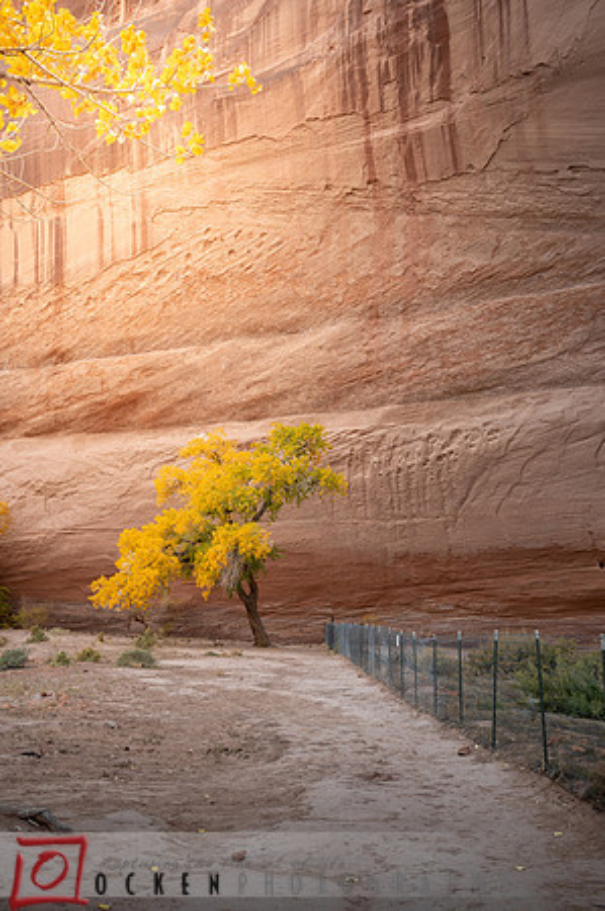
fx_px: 1086
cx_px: 302
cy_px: 456
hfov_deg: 31.1
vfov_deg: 45.5
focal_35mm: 43
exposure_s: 1/1000
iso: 400
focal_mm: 43
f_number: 4
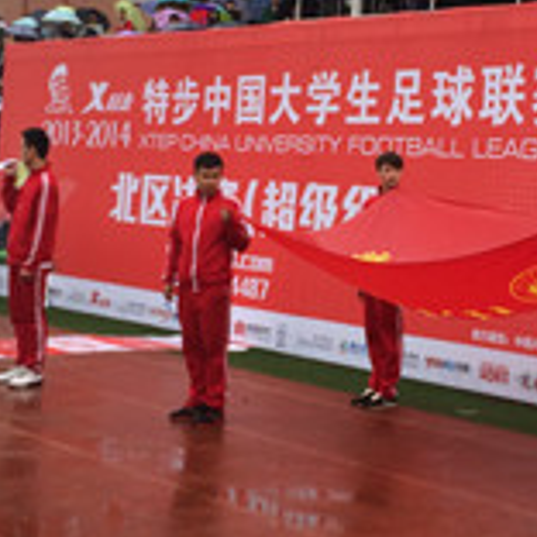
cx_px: 324
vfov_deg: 20.4
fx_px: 1492
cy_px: 198
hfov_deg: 20.4
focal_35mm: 85
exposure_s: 1/193
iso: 32
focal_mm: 4.12
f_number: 2.2
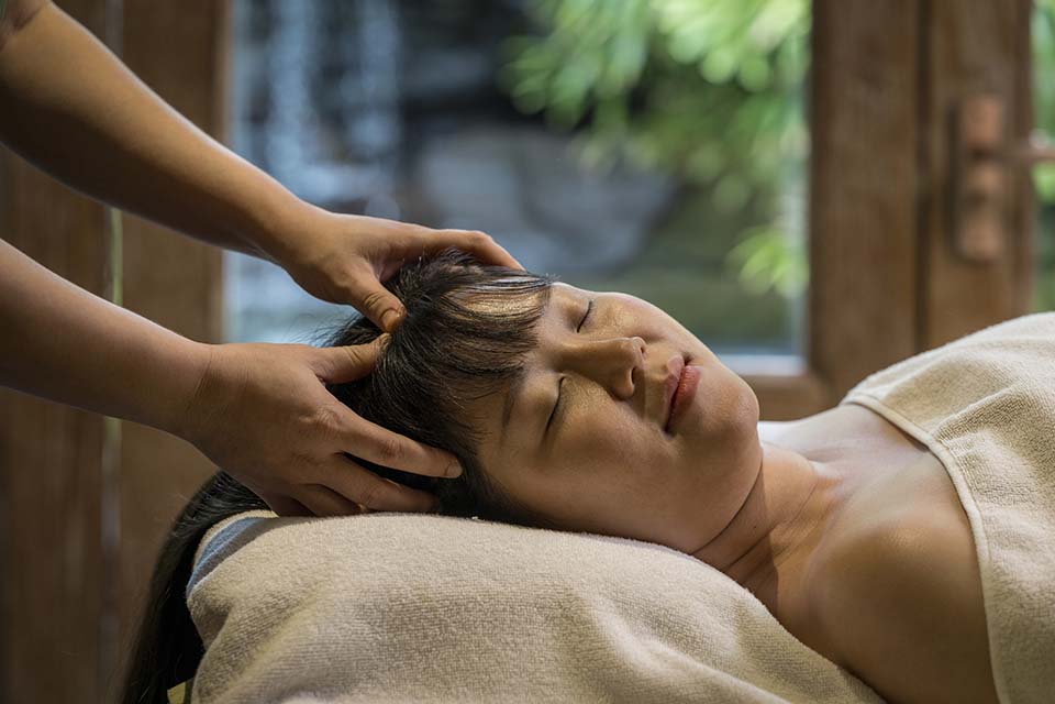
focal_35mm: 100
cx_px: 528
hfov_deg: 20.4
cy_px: 352
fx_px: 2930
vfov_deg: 13.7
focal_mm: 100
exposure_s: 1/200
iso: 800
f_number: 4
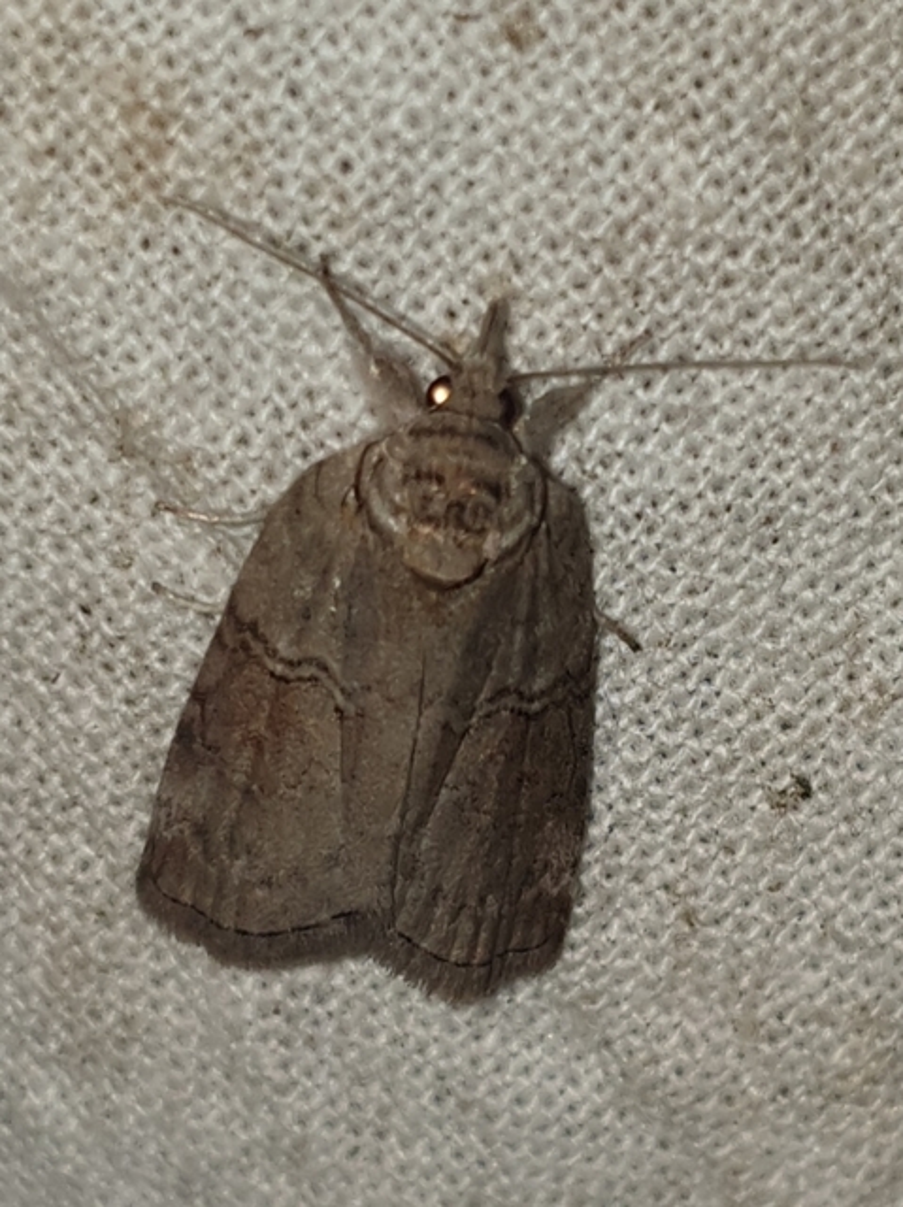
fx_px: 906
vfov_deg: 67.3
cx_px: 452
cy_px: 604
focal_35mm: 26
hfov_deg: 53.0
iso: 50
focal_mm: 4.3
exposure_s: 1/2169
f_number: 1.5
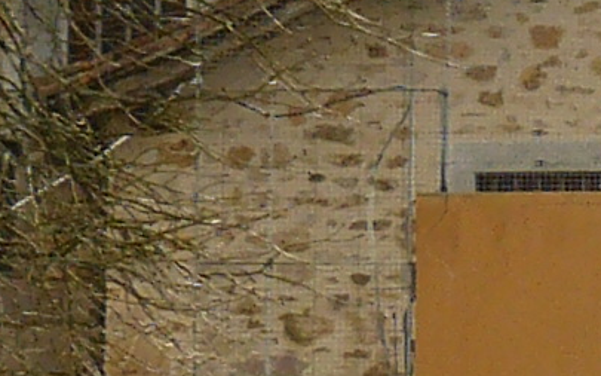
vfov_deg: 2.3
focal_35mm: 579
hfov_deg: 3.5
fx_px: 9482
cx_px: 1950
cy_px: 61
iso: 100
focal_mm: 12
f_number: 5.6
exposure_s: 1/320
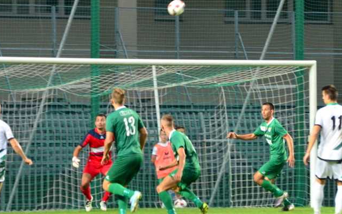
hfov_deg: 5.2
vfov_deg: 3.3
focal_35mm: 403
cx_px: 239
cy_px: 40
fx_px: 3758
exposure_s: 1/200
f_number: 4.8
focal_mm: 140
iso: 2000
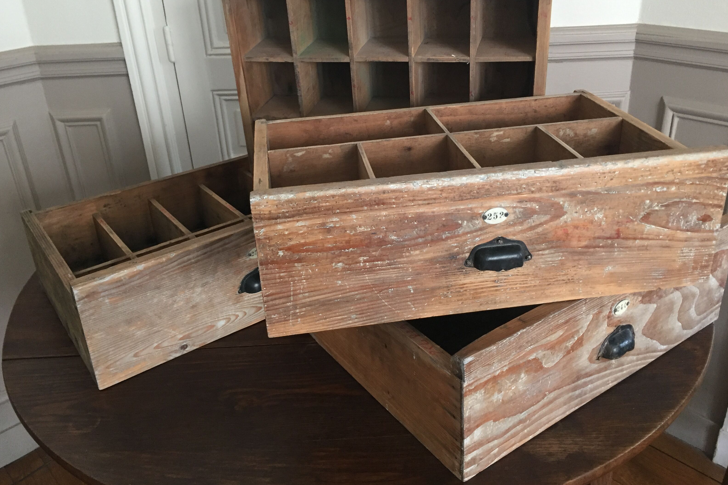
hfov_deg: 60.3
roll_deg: +3.8
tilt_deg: -25.6
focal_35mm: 31
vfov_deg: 42.2
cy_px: 209
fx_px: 627
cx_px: 371
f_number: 2.2
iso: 200
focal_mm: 4.15
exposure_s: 1/33
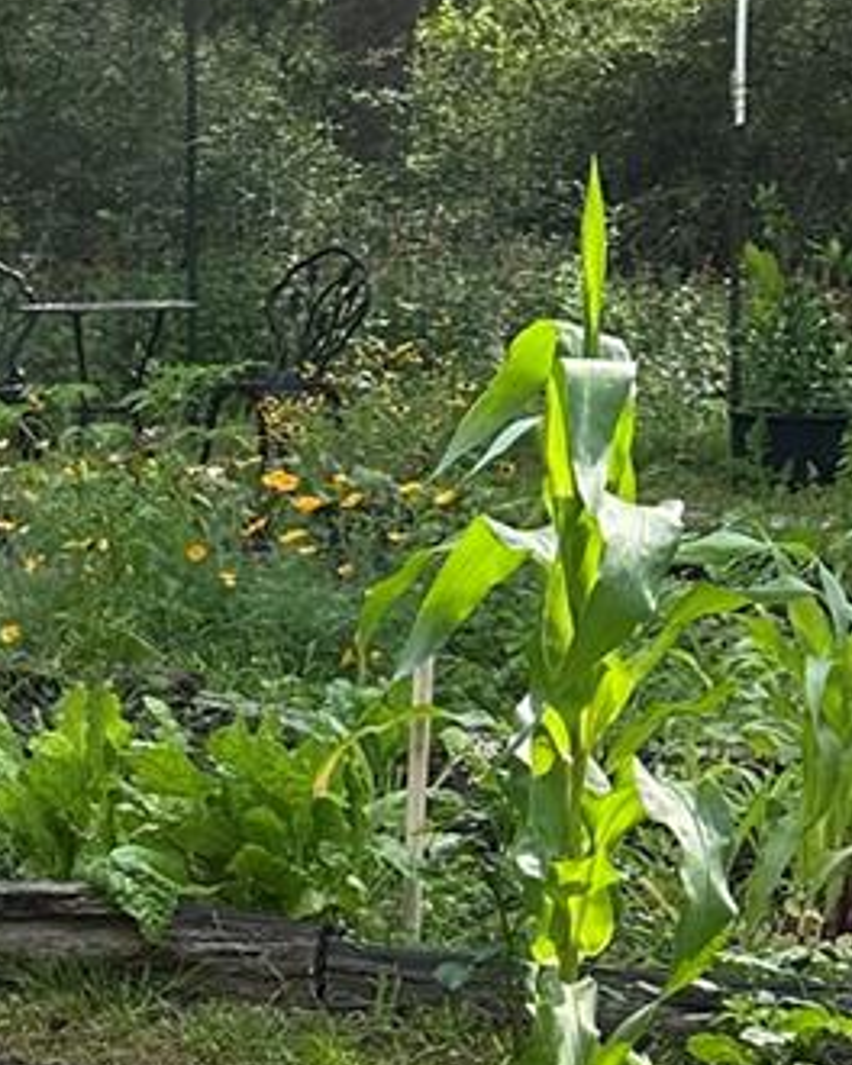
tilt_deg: -10.5
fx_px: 3436
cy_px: 826
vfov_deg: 17.5
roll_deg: -0.5
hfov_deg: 12.6
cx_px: -797
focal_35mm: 109
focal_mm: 6.86
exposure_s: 1/1916
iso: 80
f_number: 1.78
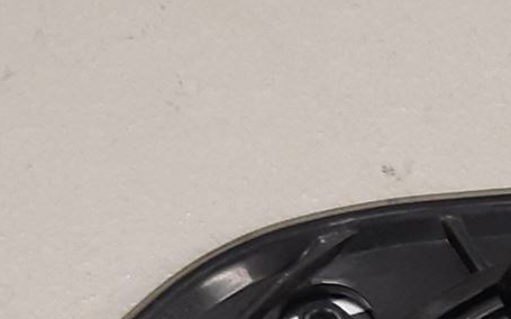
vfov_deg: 9.8
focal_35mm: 124
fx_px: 1726
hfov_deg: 16.0
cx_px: 657
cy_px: 628
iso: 125
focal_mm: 3.93
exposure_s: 1/50
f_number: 1.7
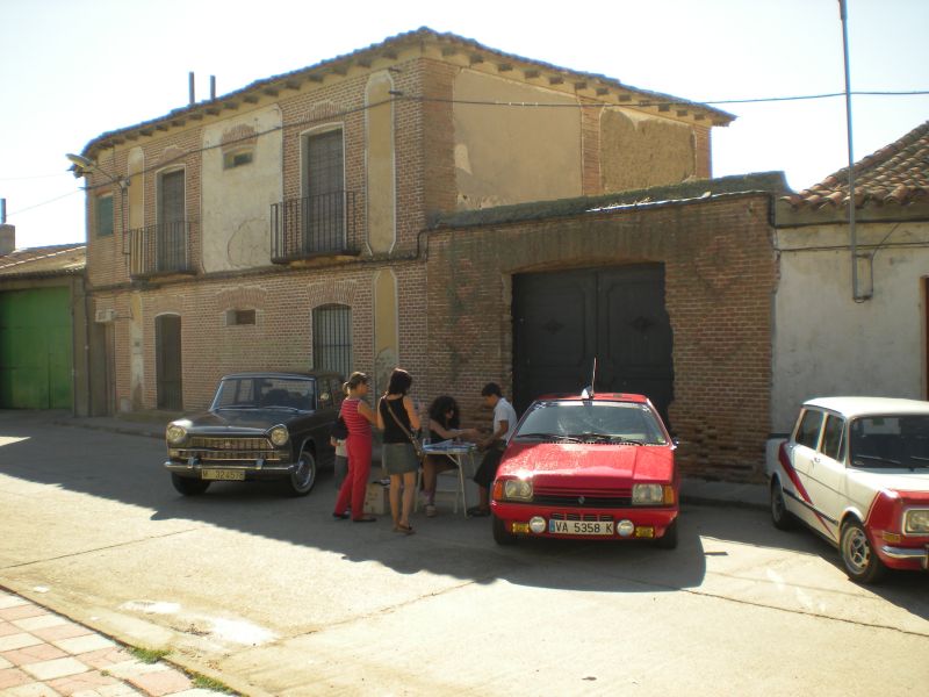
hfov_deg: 49.0
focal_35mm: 38
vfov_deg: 37.7
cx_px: 464
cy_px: 348
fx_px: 1020
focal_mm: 6.3
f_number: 4.6
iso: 64
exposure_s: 1/253
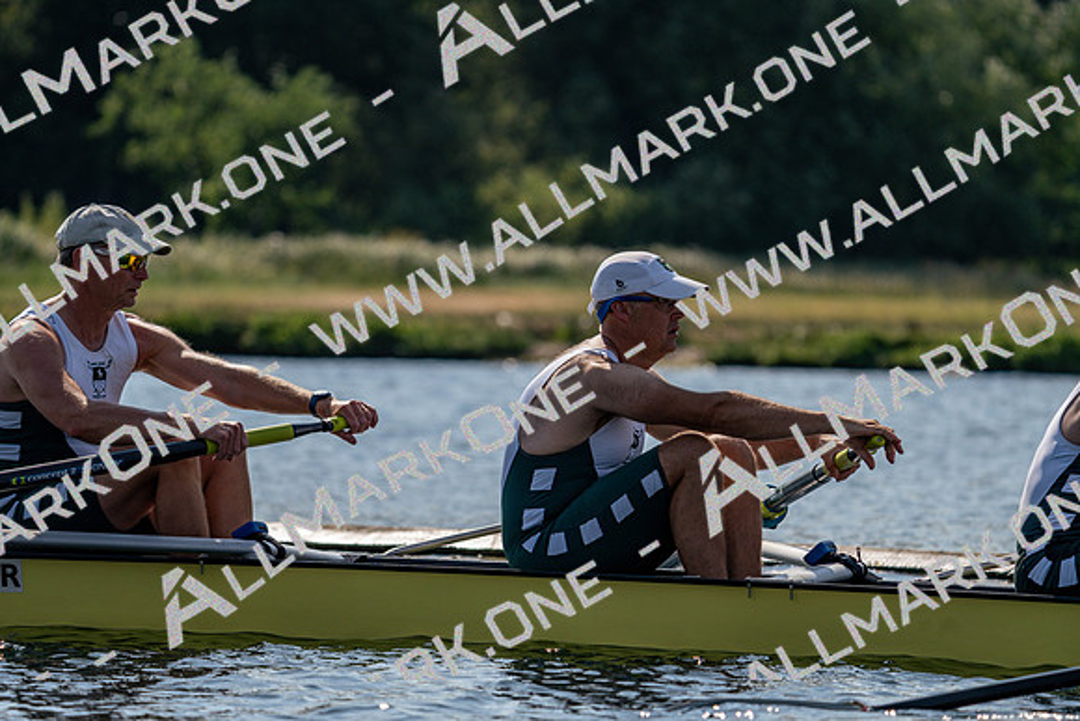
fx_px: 8732
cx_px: 540
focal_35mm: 291
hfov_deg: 7.1
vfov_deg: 4.7
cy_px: 360
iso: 125
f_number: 5.6
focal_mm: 291
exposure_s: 1/1600
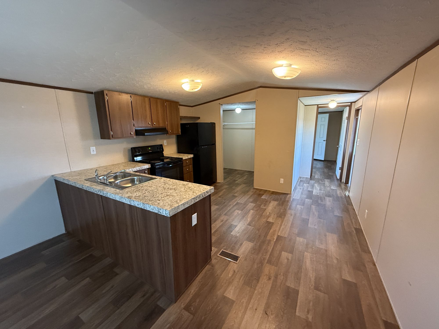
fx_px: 178
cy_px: 164
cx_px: 220
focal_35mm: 14
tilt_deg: -12.0
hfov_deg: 102.1
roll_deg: +0.4
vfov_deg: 85.7
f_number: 2.2
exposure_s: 1/60
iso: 500
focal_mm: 2.22
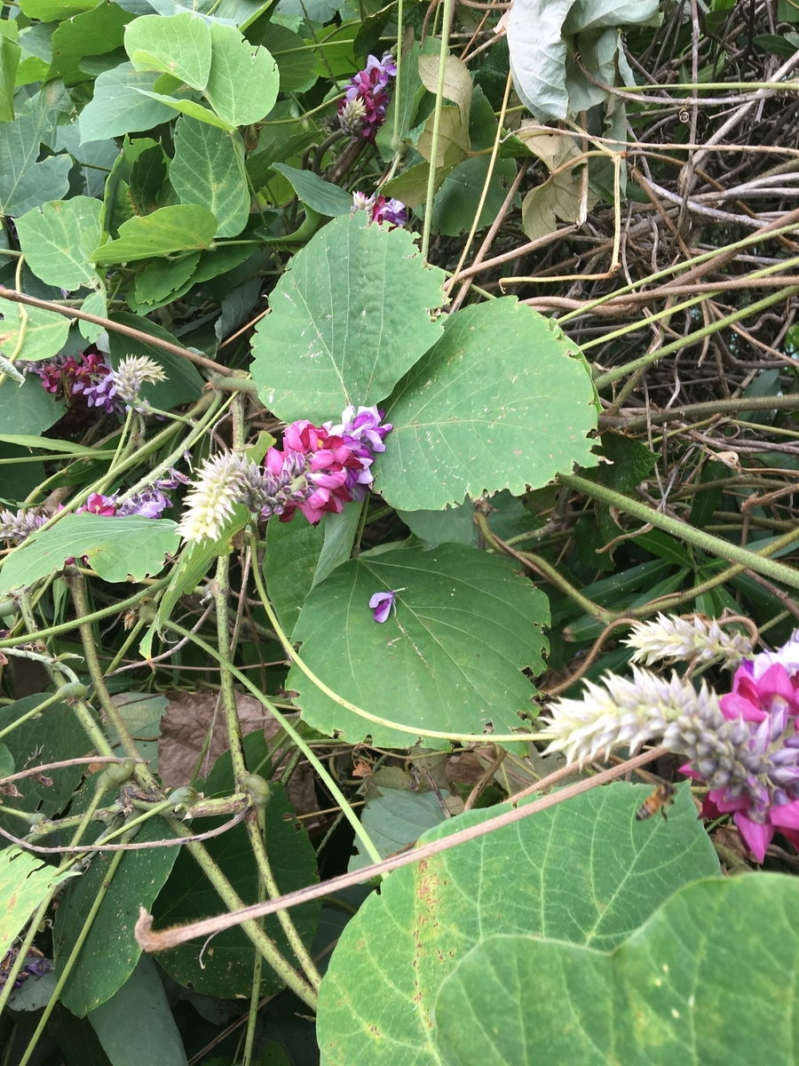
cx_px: 400
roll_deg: +13.6
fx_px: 892
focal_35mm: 29
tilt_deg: -33.3
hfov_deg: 48.2
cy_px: 533
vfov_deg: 61.7
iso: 25
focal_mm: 4.15
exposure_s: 1/149
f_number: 2.2
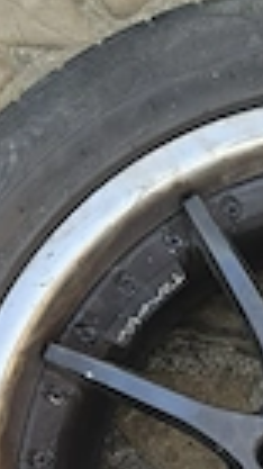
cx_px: 354
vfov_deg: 27.9
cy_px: 449
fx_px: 894
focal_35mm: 72
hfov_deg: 15.8
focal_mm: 5.4
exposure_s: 1/182
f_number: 1.8
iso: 50
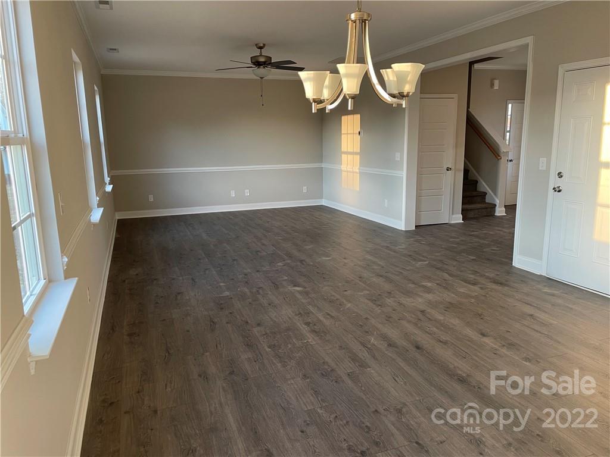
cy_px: 228
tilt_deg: -12.0
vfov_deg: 53.1
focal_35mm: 26
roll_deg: +1.3
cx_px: 305
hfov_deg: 67.3
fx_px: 458
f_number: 1.6
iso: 100
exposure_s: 1/60
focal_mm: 4.2
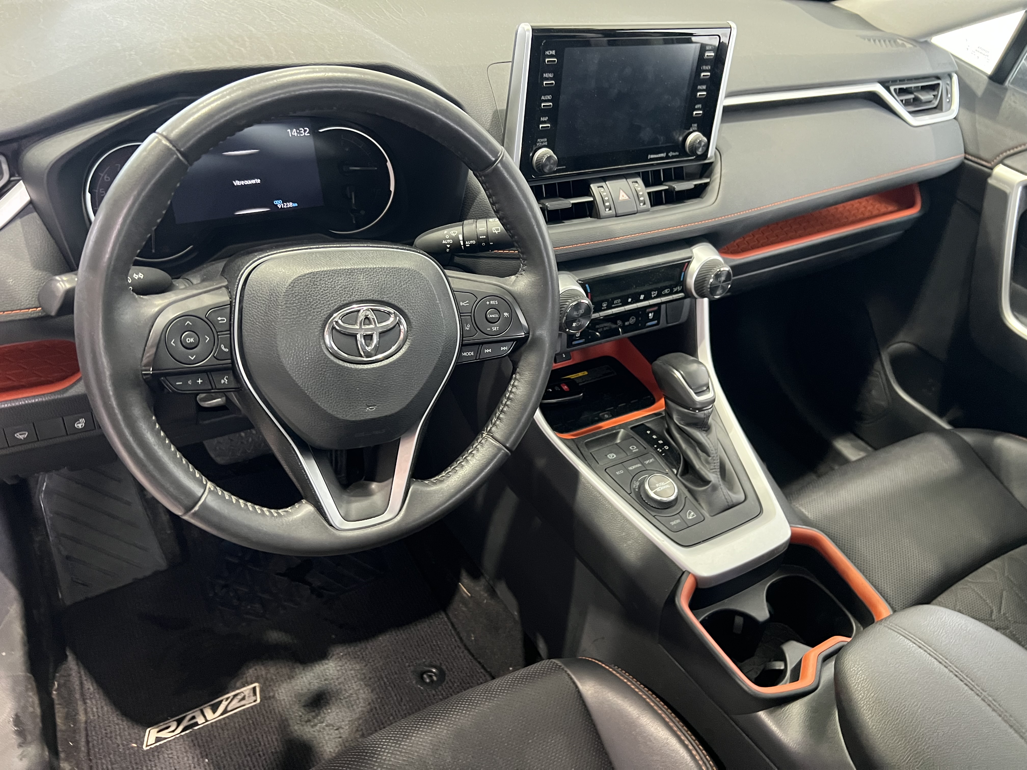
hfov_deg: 67.3
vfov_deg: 53.1
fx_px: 771
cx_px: 514
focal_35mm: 26
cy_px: 385
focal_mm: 5.7
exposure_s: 1/48
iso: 500
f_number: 1.5
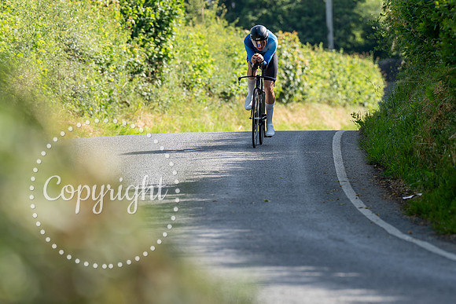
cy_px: 147
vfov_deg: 4.1
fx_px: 4205
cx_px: 265
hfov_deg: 6.2
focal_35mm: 332
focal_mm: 182
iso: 200
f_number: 3.5
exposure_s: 1/800
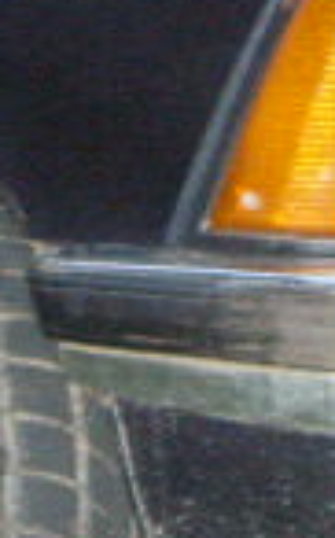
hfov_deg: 7.2
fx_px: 2649
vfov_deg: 11.6
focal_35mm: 181
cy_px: 181
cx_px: 29
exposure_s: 1/45
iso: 304
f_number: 3.5
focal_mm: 6.6
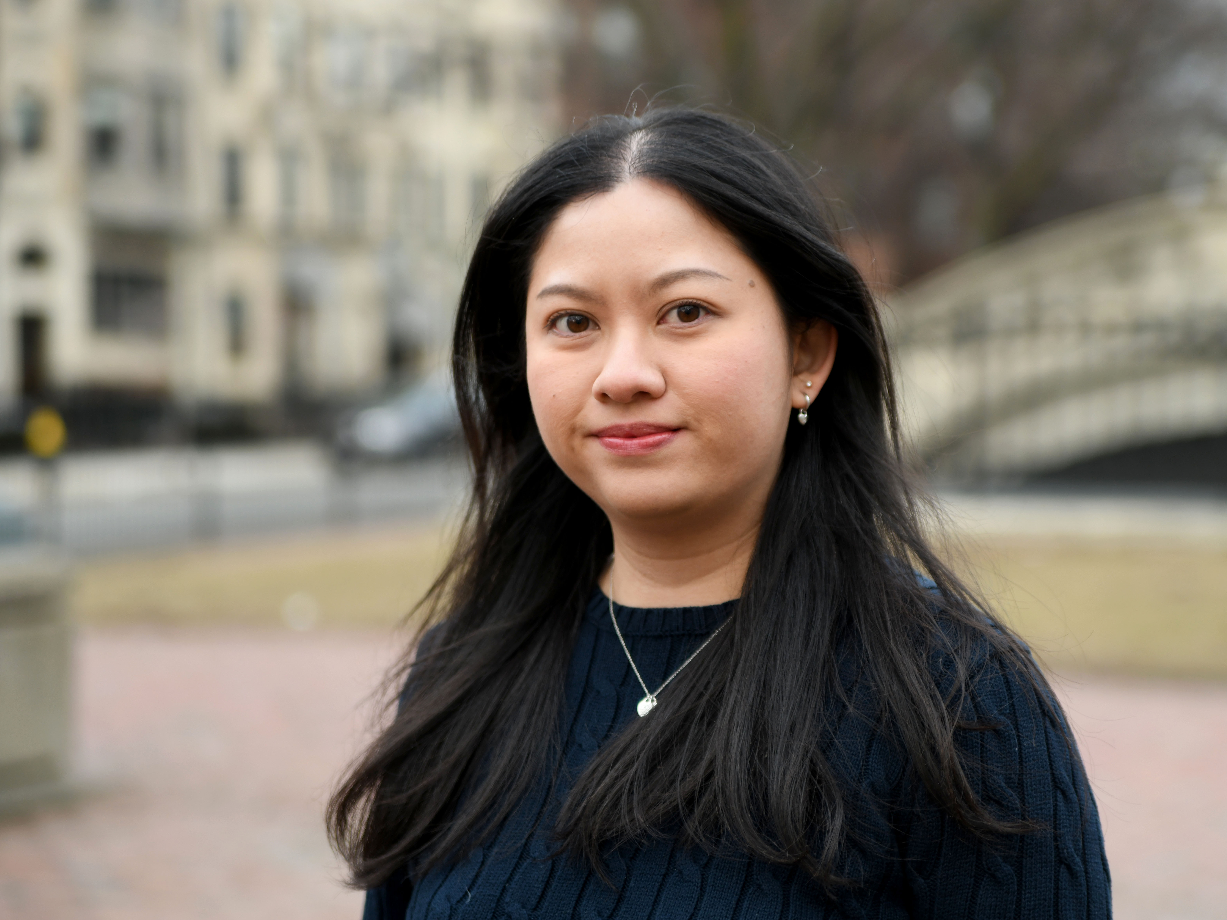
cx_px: 701
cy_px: 449
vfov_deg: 16.6
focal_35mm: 89
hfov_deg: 22.0
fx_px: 3155
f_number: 2.8
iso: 400
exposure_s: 1/160
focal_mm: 75
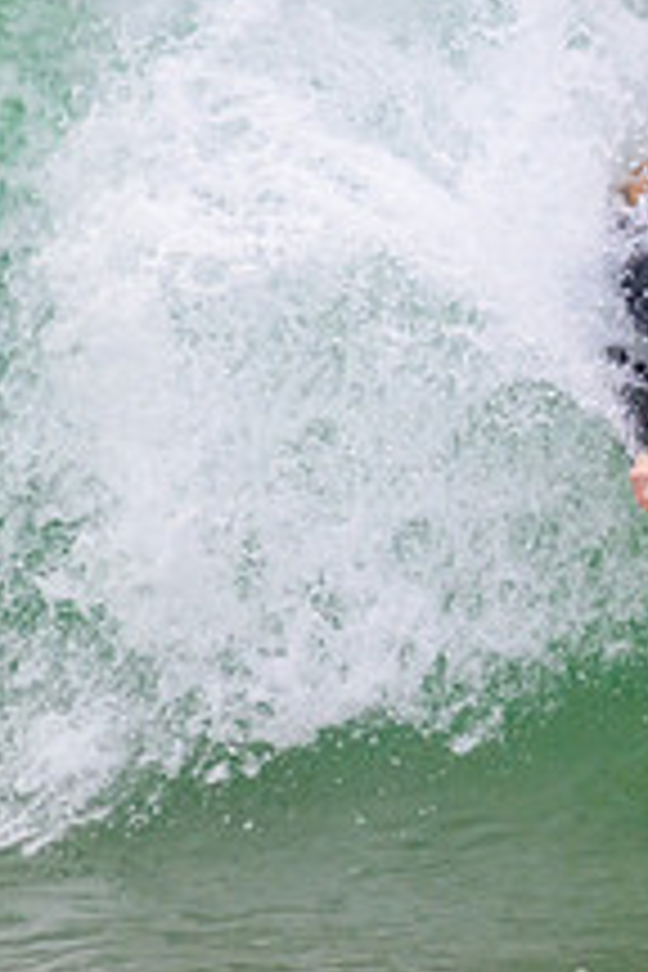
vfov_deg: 1.0
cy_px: 452
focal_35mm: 2144
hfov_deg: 0.6
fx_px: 57883
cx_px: 1107
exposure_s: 1/2000
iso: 1400
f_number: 11
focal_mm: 800
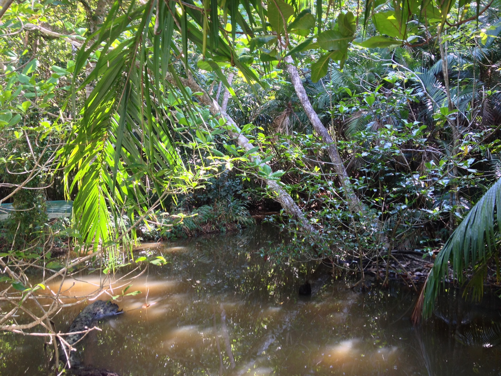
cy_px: 188
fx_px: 507
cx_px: 250
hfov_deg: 52.6
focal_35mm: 35
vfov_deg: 40.7
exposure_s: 1/24
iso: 50
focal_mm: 4.28
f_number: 2.4
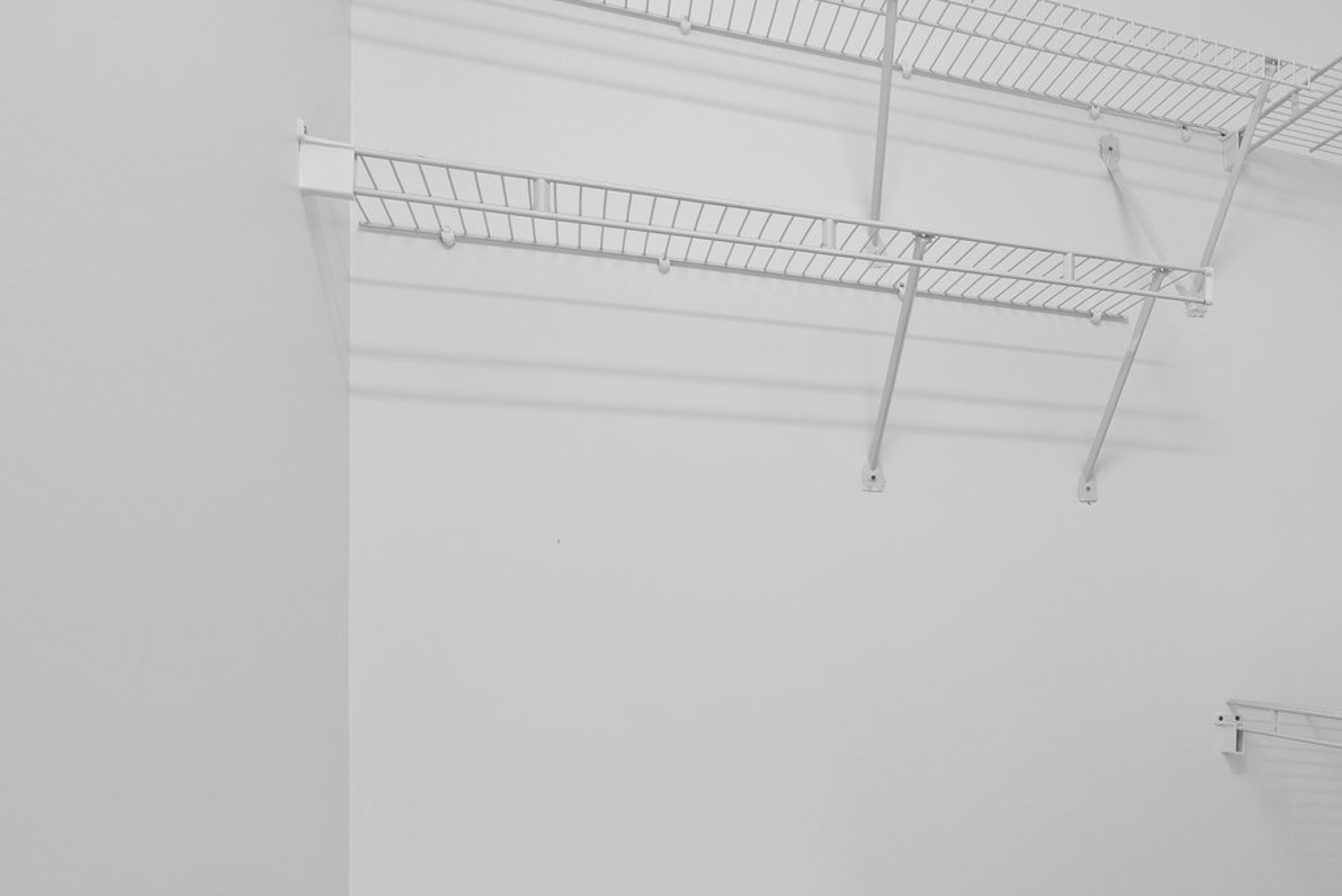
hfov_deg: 50.7
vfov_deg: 40.4
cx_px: 1253
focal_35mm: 32
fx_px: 1194
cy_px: 627
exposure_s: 1/6
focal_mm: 16
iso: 250
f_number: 8
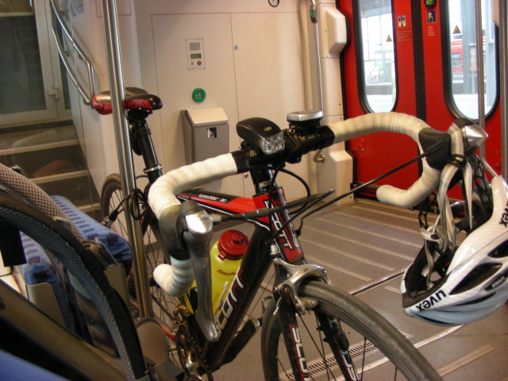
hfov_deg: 49.0
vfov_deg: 37.7
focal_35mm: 38
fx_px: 558
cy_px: 190
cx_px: 254
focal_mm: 6.3
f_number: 3.5
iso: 200
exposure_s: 1/13.8
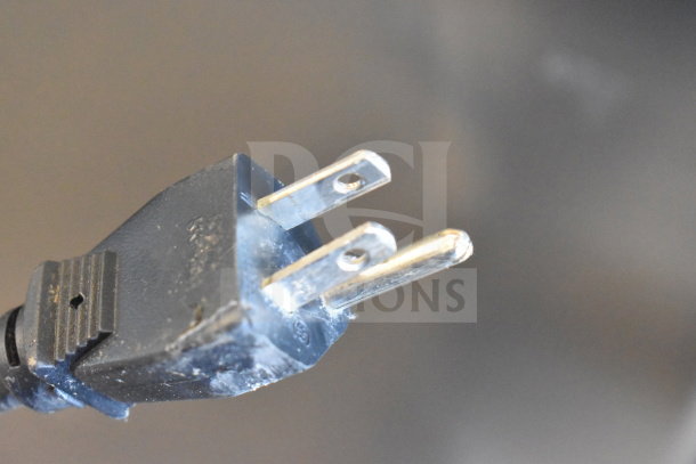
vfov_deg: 16.6
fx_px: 1595
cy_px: 232
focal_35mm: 82
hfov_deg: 24.6
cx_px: 348
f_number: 5.6
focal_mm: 55
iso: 11400
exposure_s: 1/100
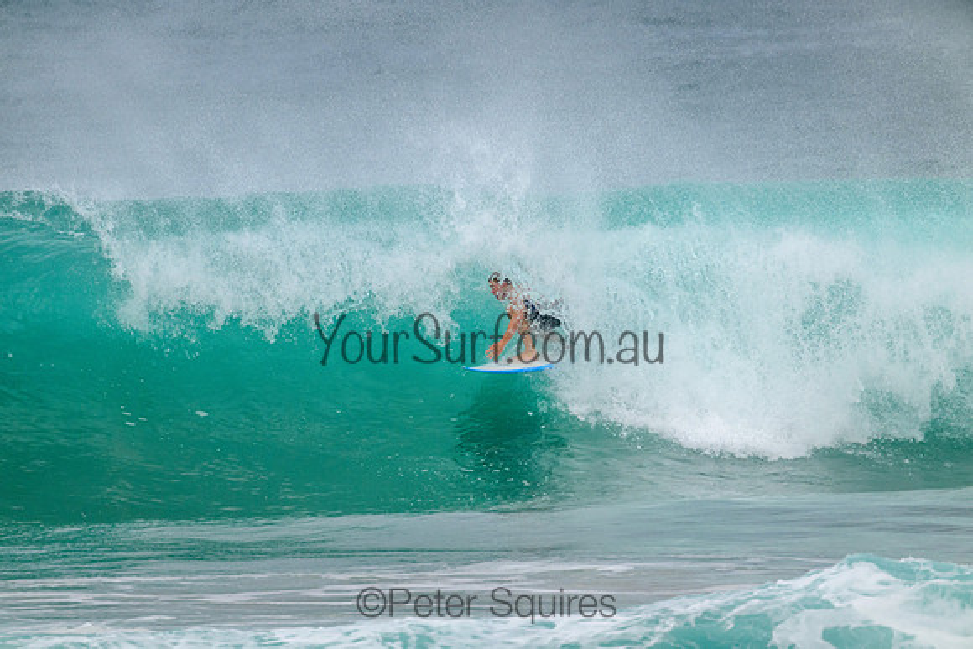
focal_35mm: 800
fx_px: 21626
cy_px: 324
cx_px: 486
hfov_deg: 2.6
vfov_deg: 1.7
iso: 1100
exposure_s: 1/2000
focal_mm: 800
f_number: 11
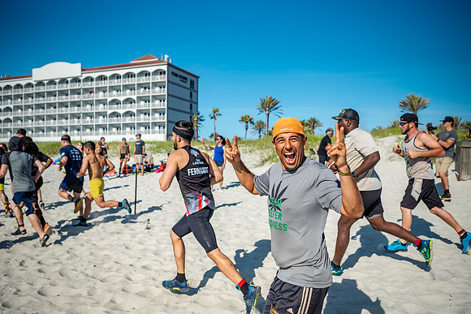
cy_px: 157
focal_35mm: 29
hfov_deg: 63.6
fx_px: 380
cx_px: 238
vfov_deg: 45.0
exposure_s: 1/4000
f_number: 2.8
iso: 320
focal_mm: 27
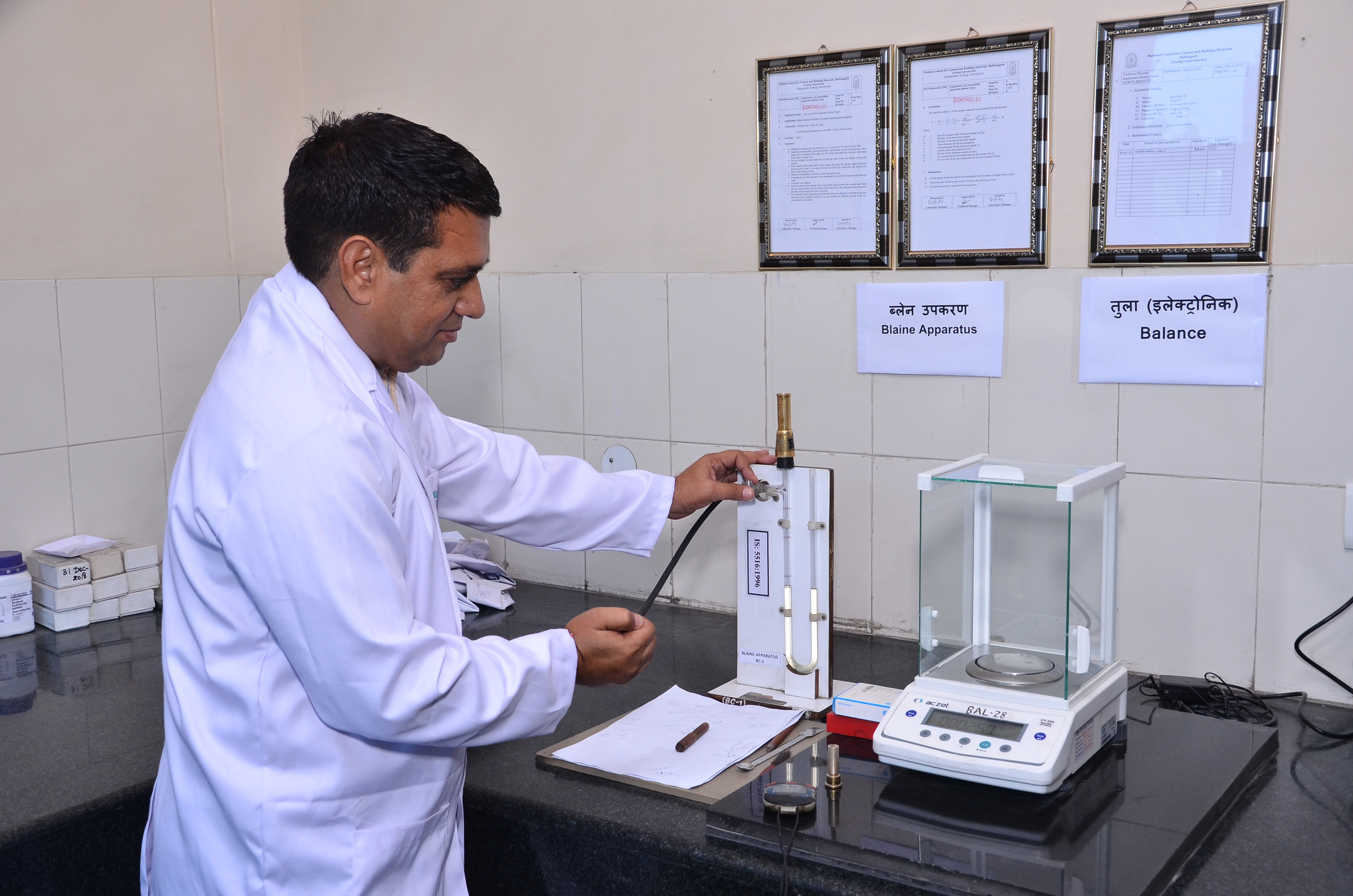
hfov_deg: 49.6
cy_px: 448
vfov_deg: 34.1
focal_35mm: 39
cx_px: 676
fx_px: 1463
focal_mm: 26
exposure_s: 1/125
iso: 640
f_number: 7.1
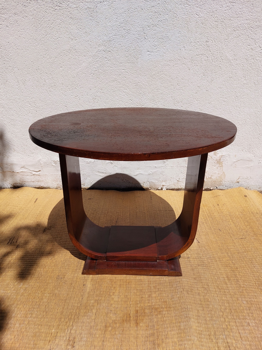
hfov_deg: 54.9
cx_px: 131
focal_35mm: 25
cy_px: 175
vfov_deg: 69.4
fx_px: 252
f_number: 1.8
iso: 25
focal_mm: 5.23
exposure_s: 1/2310
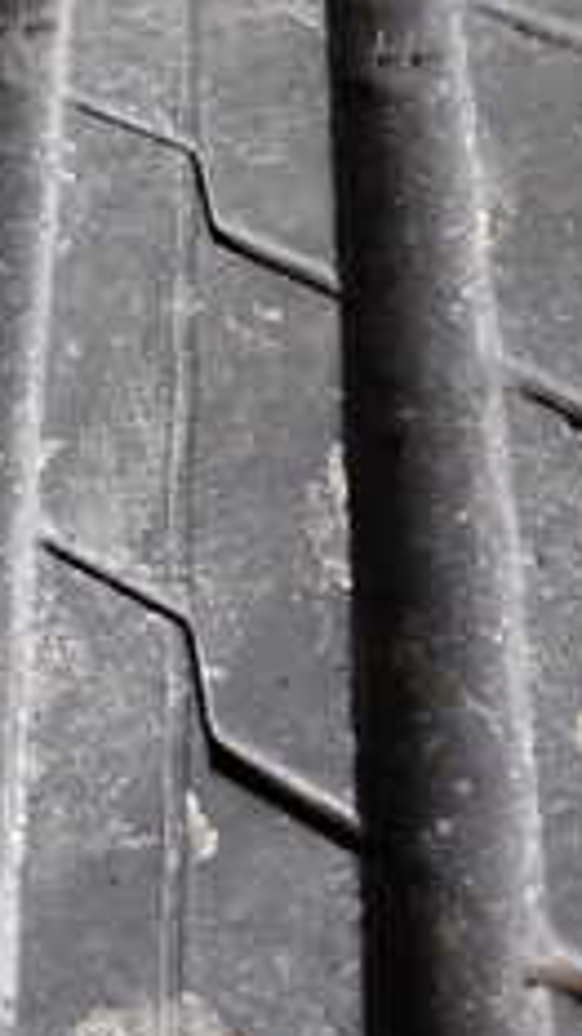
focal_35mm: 84
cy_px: 249
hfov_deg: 14.4
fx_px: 2305
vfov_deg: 25.0
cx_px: 200
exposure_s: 1/30
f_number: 2.3
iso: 250
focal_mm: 5.4
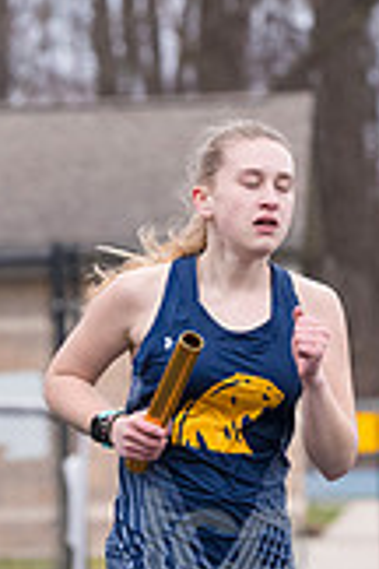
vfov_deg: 3.3
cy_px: 583
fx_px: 9837
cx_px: 226
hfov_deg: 2.2
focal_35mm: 623
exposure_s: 1/1600
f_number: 5
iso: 2000
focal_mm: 150
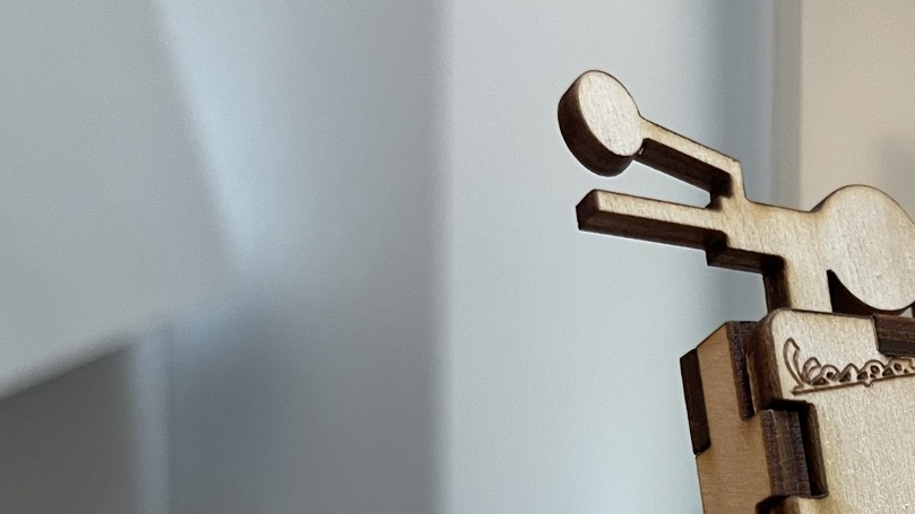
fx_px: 1528
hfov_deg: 31.2
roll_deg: -0.9
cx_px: 889
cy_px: 646
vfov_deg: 18.0
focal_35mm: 63
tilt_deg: -5.3
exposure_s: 1/60
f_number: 1.6
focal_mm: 5.1
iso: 160
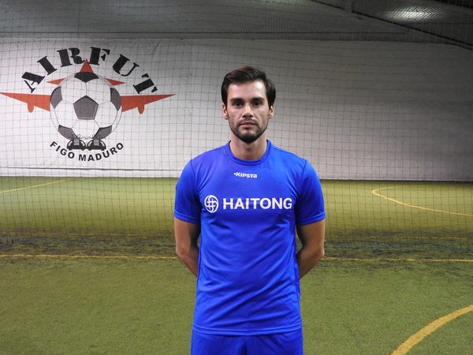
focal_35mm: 45
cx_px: 236
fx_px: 615
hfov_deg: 42.1
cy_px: 178
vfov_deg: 32.2
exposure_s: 1/8
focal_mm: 8.1
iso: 720
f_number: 4
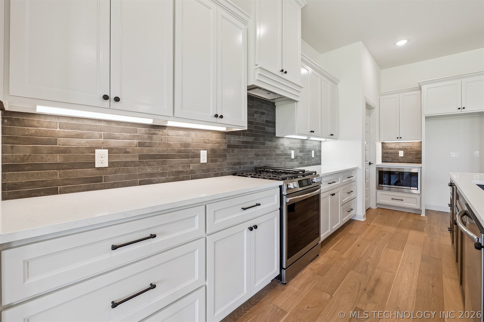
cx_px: 242
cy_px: 161
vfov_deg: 77.3
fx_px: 202
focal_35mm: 15
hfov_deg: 100.4
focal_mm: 10
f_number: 6.3
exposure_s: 1/125
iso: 200
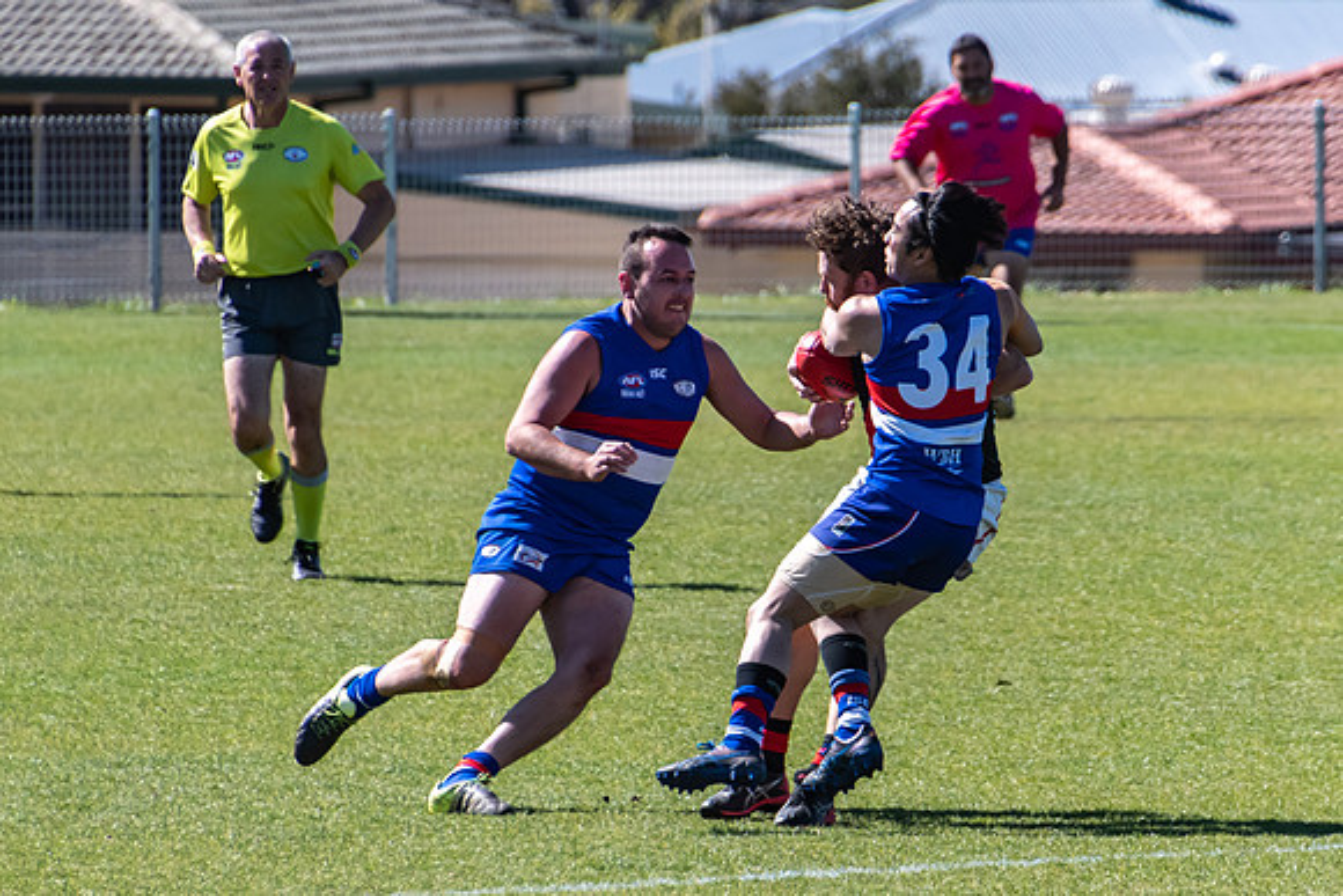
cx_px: 862
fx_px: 29148
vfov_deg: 1.8
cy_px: 559
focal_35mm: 781
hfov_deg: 2.6
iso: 800
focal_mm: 400
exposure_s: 1/1600
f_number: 8
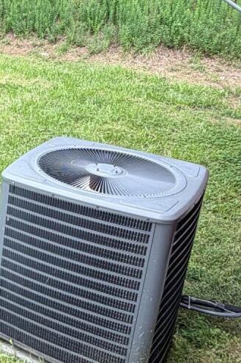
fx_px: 593
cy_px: 145
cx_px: -177
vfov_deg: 33.8
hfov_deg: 18.6
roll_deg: -0.4
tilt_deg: -18.7
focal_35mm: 59
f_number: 2.2
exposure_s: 1/143
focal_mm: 2.22
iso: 40
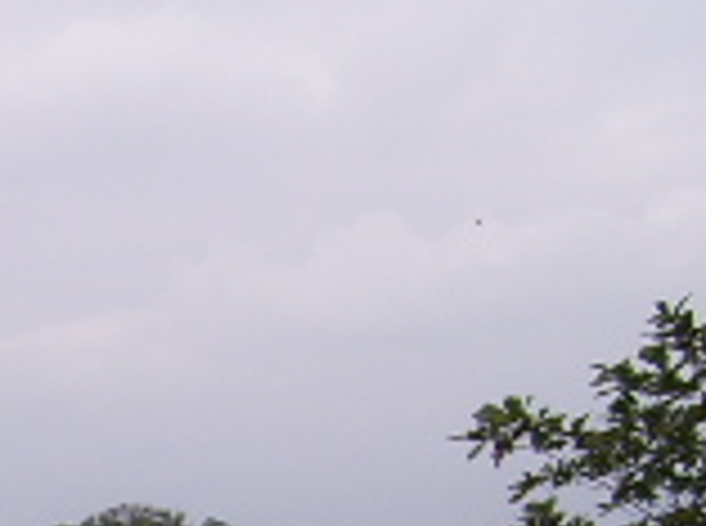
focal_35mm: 143
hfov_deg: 13.3
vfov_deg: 10.0
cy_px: 755
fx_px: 2910
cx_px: -225
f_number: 5.8
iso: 50
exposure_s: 1/324
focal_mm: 5.95
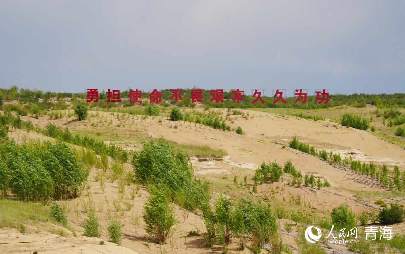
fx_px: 2263
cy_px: 129
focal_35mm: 205
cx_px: 203
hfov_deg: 10.2
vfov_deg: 6.4
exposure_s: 1/1000
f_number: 5
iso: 100
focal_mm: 200
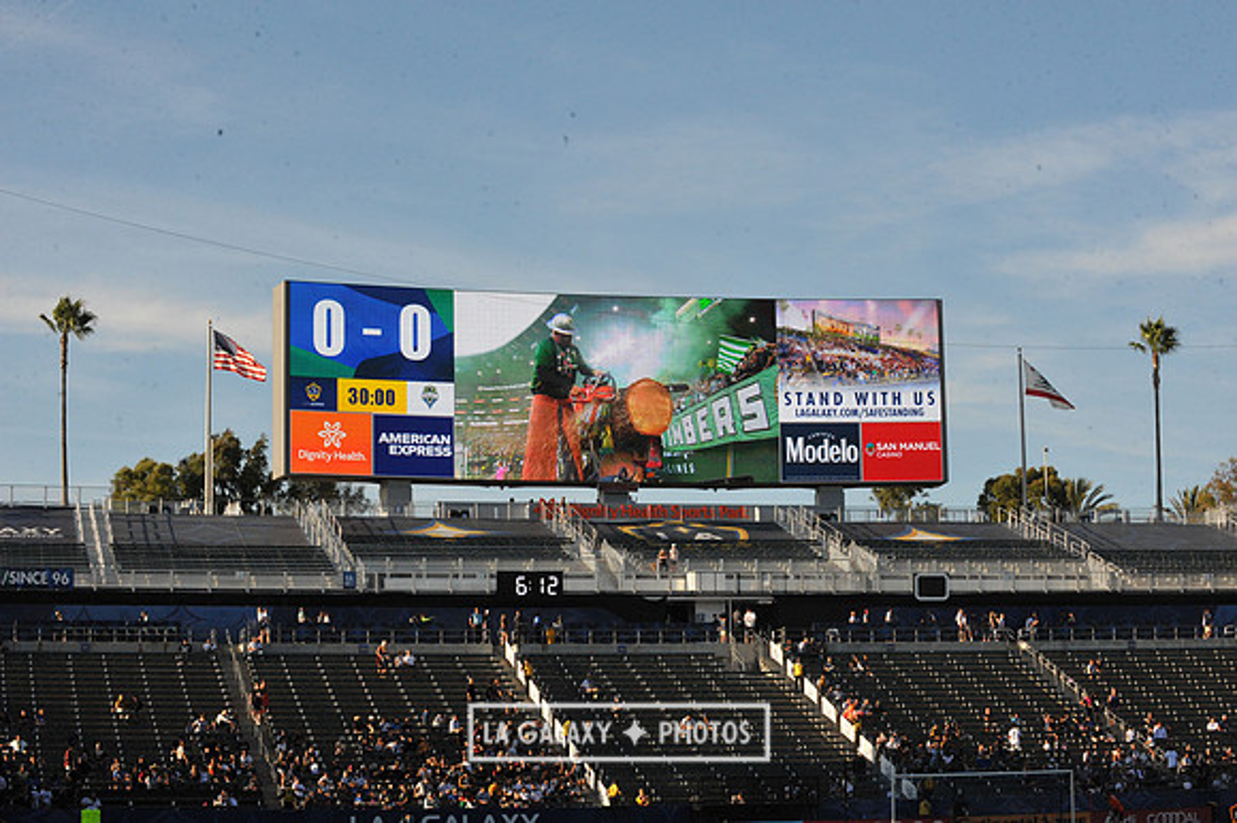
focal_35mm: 80
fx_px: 2747
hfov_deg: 25.4
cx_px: 618
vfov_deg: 17.0
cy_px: 412
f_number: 16
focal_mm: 80
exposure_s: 1/1000
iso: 1600
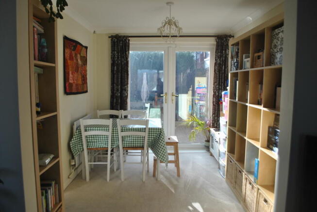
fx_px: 238
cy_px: 106
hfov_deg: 67.3
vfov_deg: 48.0
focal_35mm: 27
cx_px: 158
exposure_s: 1/100
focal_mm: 18
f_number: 5
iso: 100
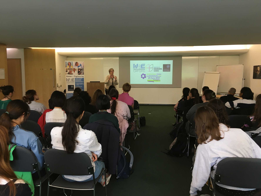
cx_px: 130
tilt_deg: -4.2
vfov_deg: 48.2
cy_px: 98
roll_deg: +0.6
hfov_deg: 61.7
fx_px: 219
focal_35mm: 29
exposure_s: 1/33
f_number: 2.2
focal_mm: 4.15
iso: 80
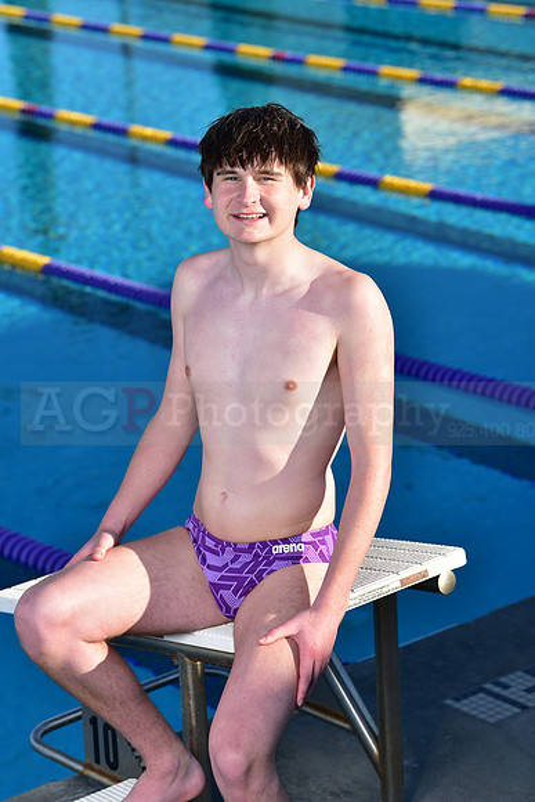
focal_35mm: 110
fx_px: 2450
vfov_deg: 18.6
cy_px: 401
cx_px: 268
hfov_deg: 12.5
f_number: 5.6
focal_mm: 110
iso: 64
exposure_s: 1/250
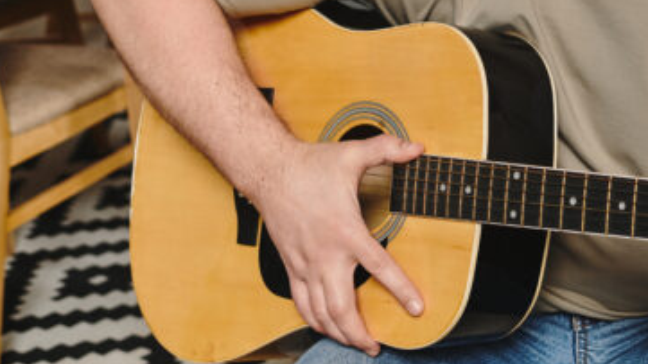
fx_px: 1340
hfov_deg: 25.6
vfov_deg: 15.1
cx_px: 668
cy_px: -34
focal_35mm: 78
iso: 100
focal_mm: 35
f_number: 4
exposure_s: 1/200
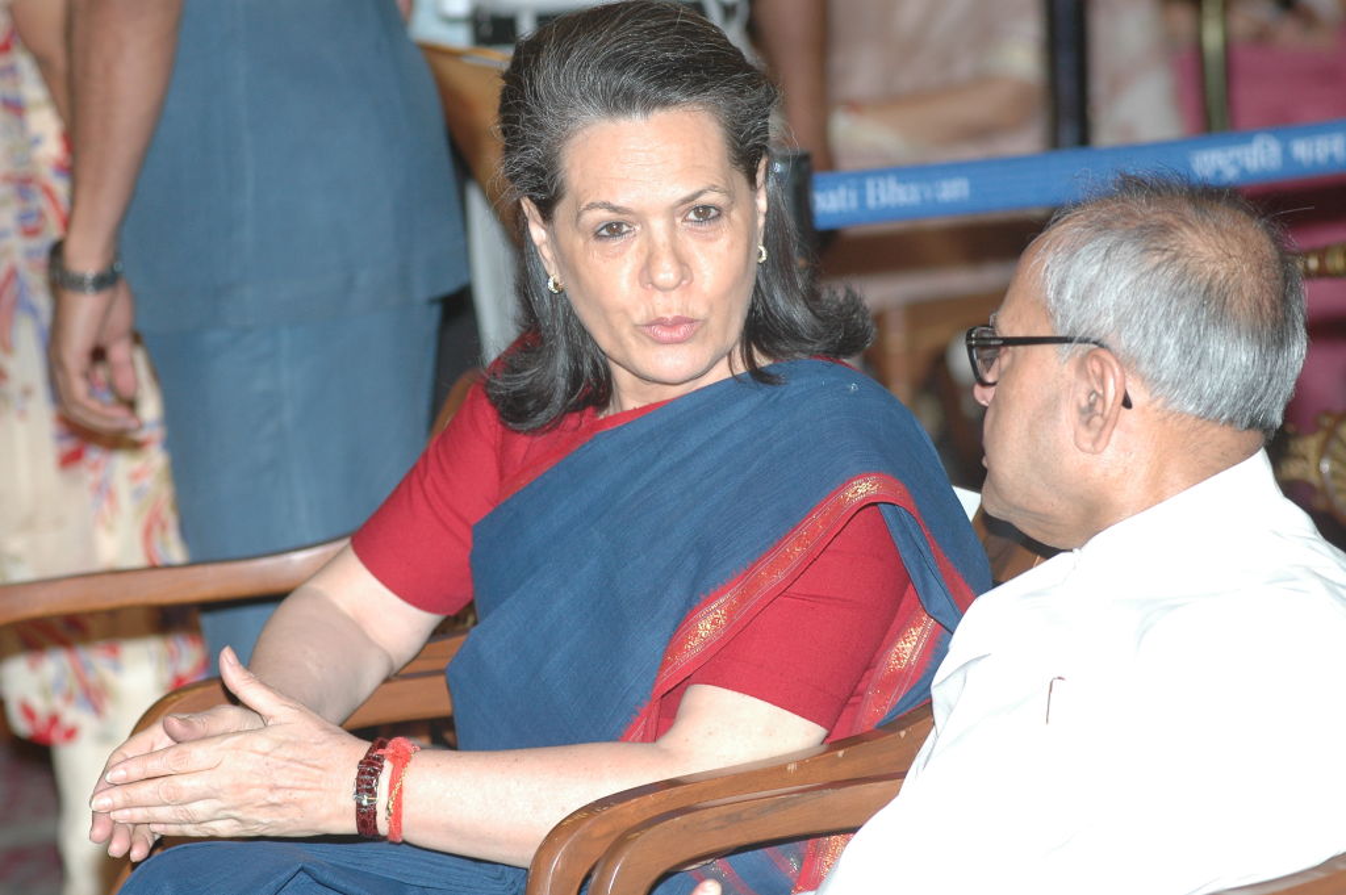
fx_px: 7005
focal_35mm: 188
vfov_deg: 7.3
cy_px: 448
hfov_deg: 11.0
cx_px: 673
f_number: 5
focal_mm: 125
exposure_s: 1/60
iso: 400
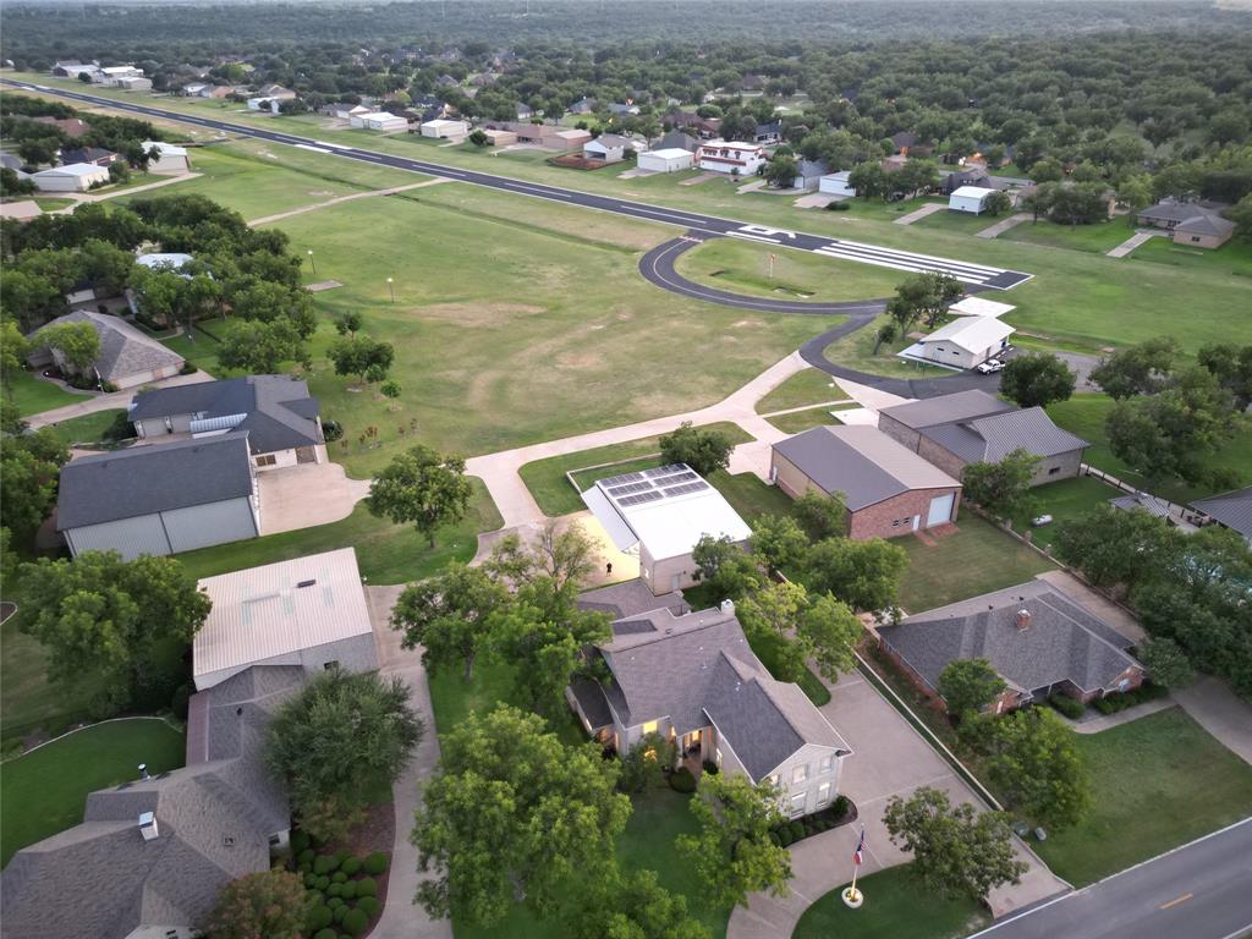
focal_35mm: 24
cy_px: 470
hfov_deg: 71.6
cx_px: 626
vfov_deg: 56.8
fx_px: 868
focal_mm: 6.72
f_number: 1.7
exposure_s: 1/15
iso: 560
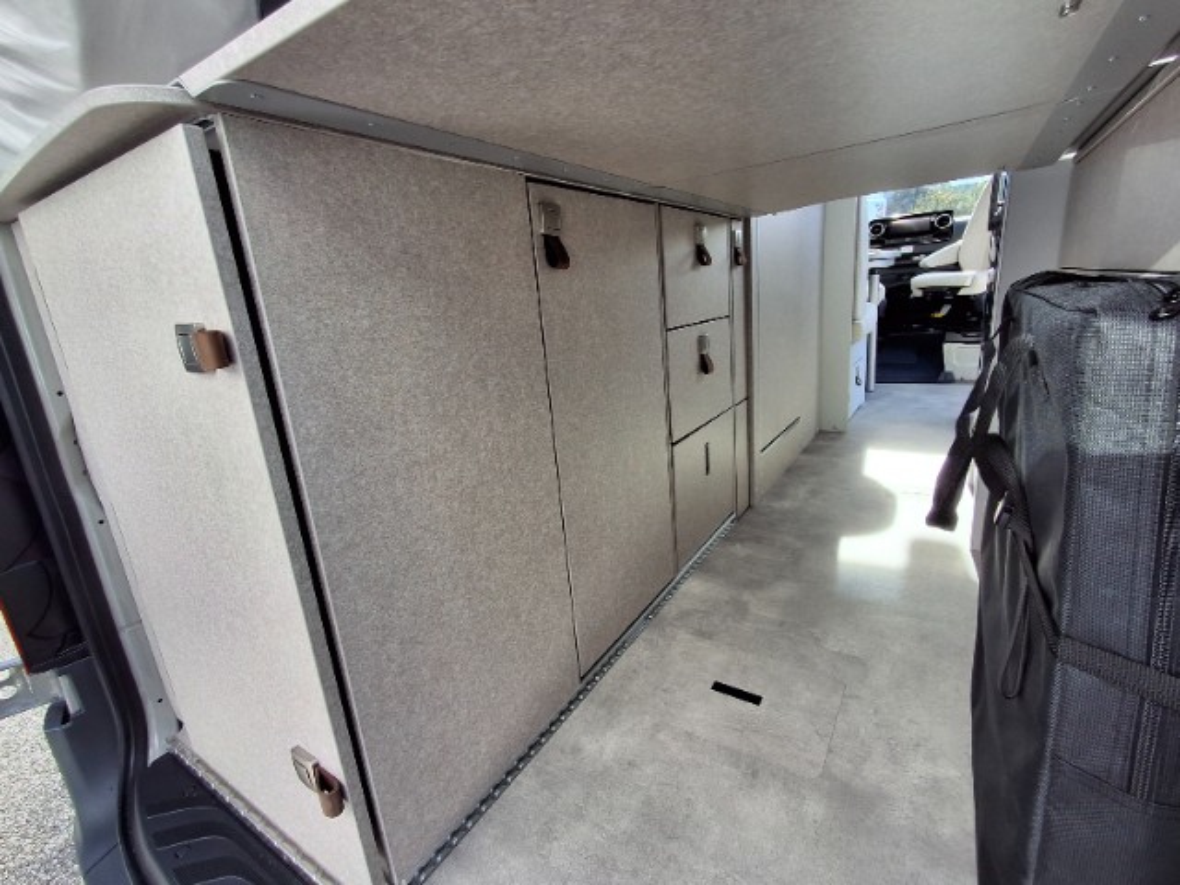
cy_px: 442
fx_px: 545
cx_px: 590
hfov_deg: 94.5
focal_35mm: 16
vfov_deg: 78.1
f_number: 2.2
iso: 40
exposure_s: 1/184
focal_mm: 1.64
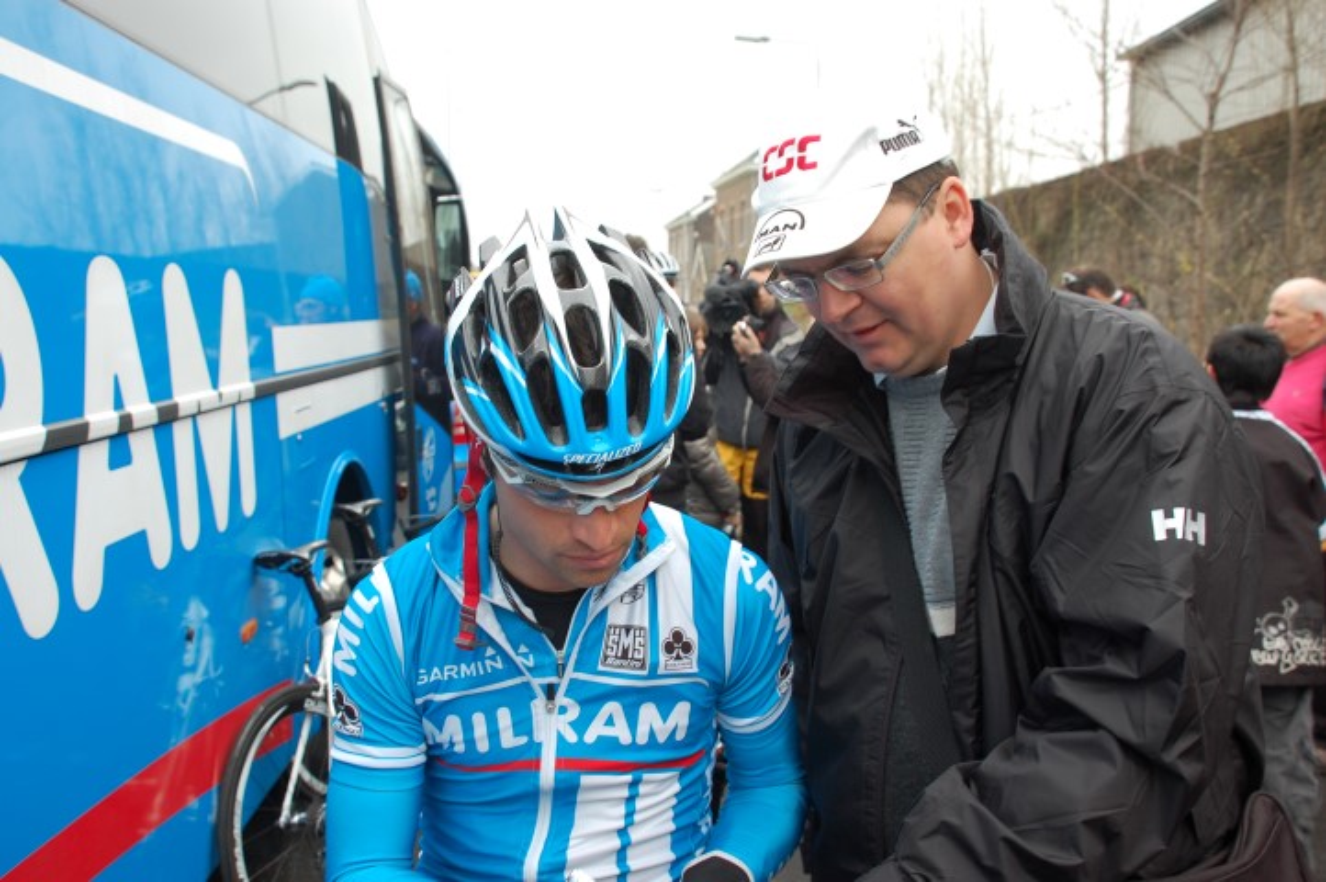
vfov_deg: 36.8
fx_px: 1325
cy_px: 441
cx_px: 663
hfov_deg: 53.2
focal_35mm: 36
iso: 320
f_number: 5.6
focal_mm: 24
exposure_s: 1/125
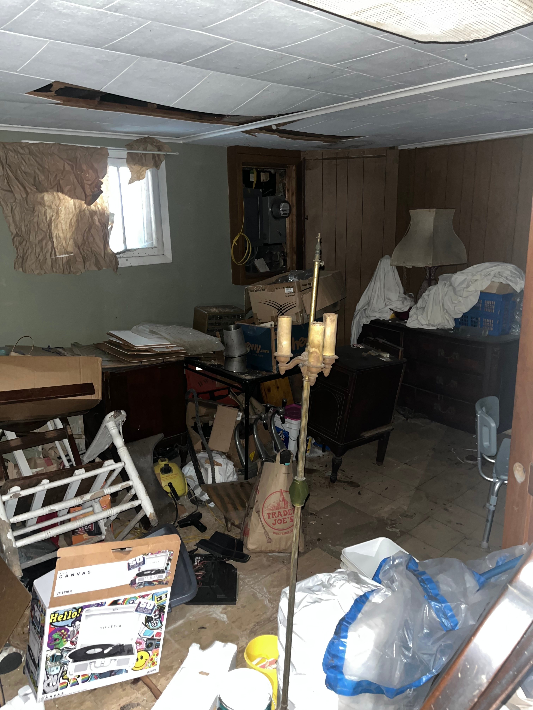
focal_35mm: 26
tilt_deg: -14.7
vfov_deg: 67.3
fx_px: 534
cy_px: 355
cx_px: 266
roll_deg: +1.7
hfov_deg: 53.1
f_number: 1.6
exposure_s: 1/4
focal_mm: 5.1
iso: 250
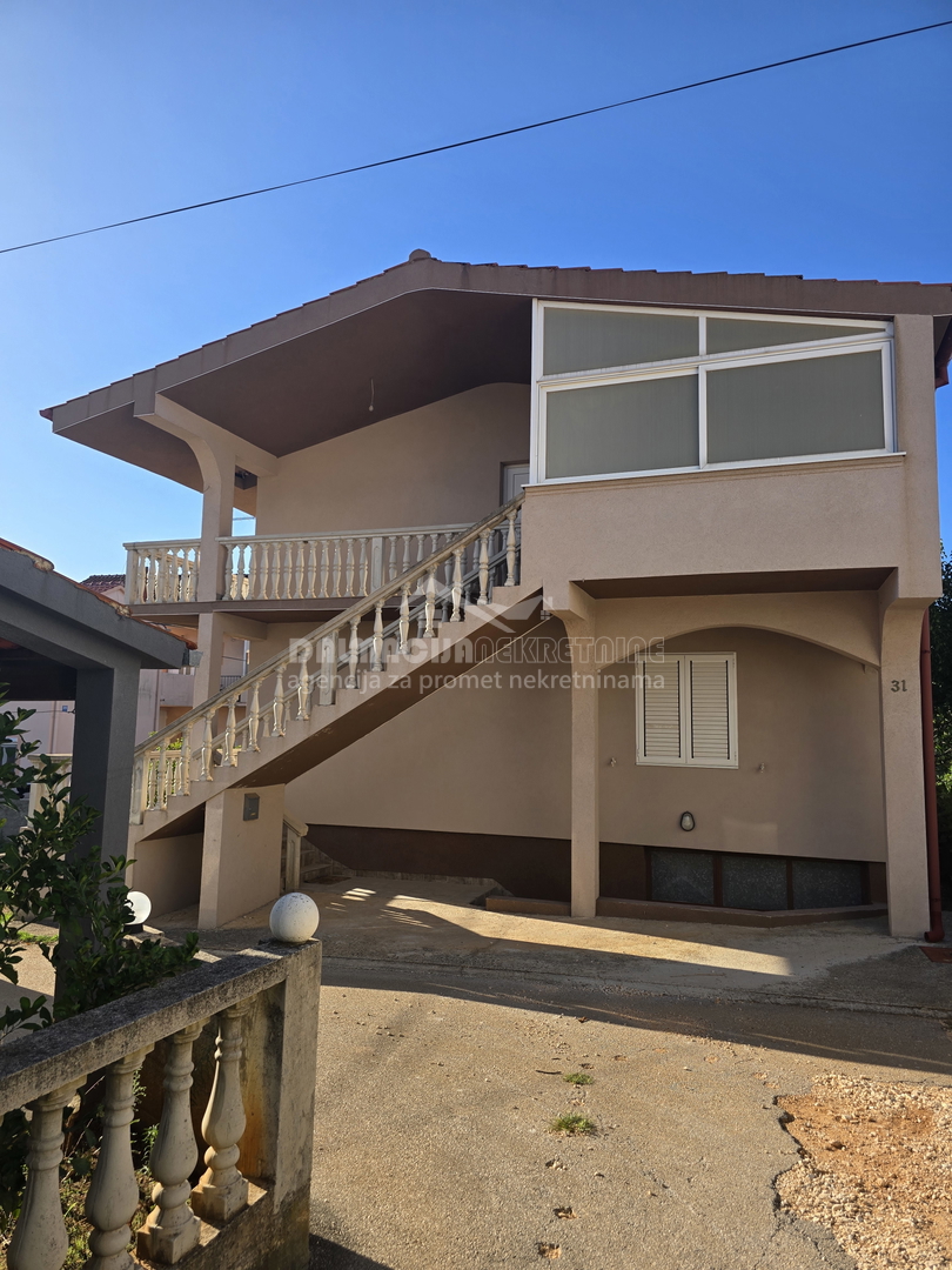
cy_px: 635
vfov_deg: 73.9
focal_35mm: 23
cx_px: 476
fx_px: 843
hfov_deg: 58.9
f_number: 1.7
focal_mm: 6.3
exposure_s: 1/494
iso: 12
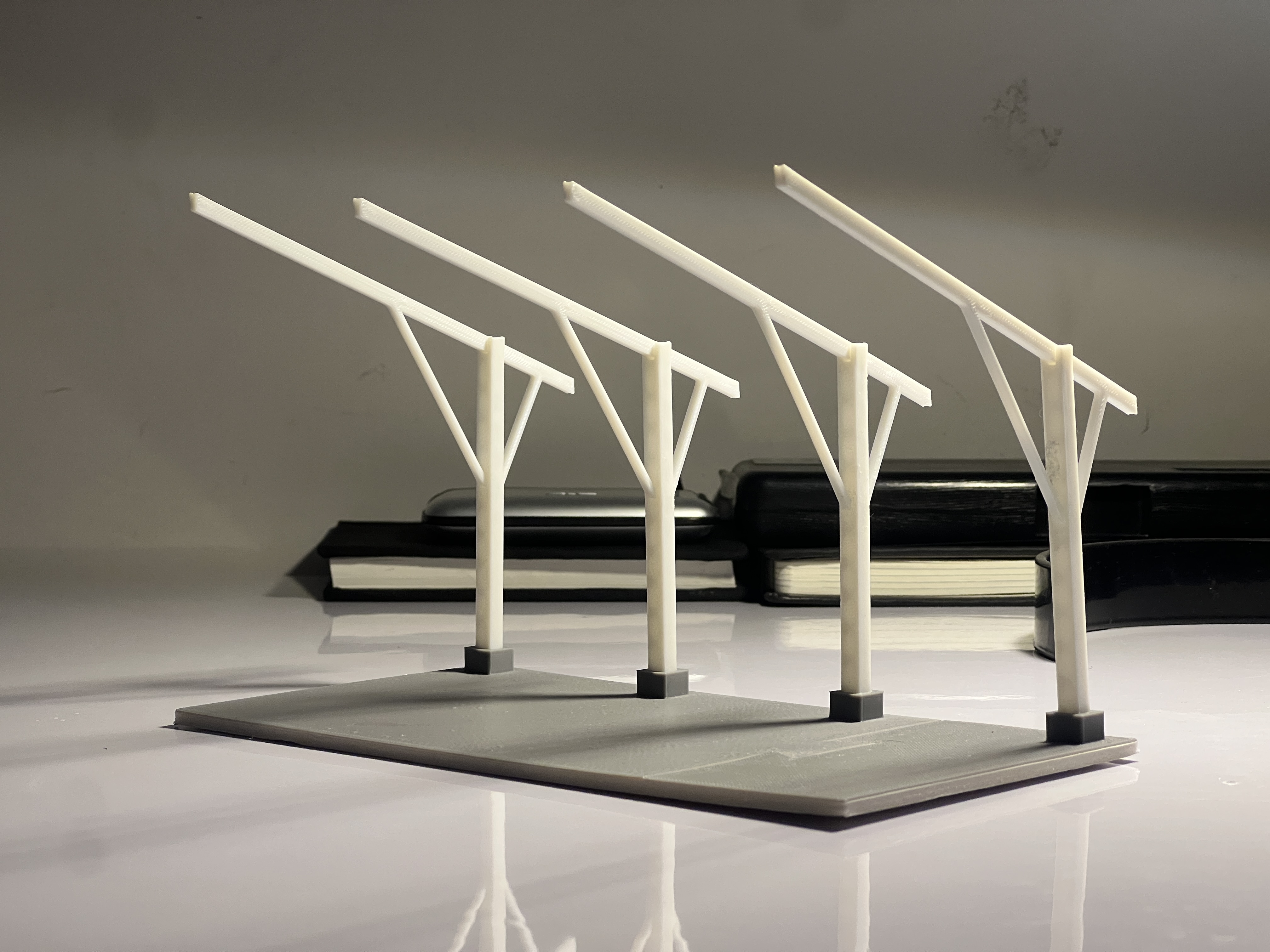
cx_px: 635
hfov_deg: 25.3
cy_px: 476
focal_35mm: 77
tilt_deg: -3.3
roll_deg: +0.7
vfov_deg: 19.1
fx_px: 2825
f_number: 2.8
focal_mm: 9
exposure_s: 1/50
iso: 160
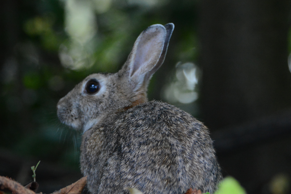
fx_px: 5342
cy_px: 114
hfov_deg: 3.1
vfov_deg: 2.1
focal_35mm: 661
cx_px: 142
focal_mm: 350
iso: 2500
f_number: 6.3
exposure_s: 1/100
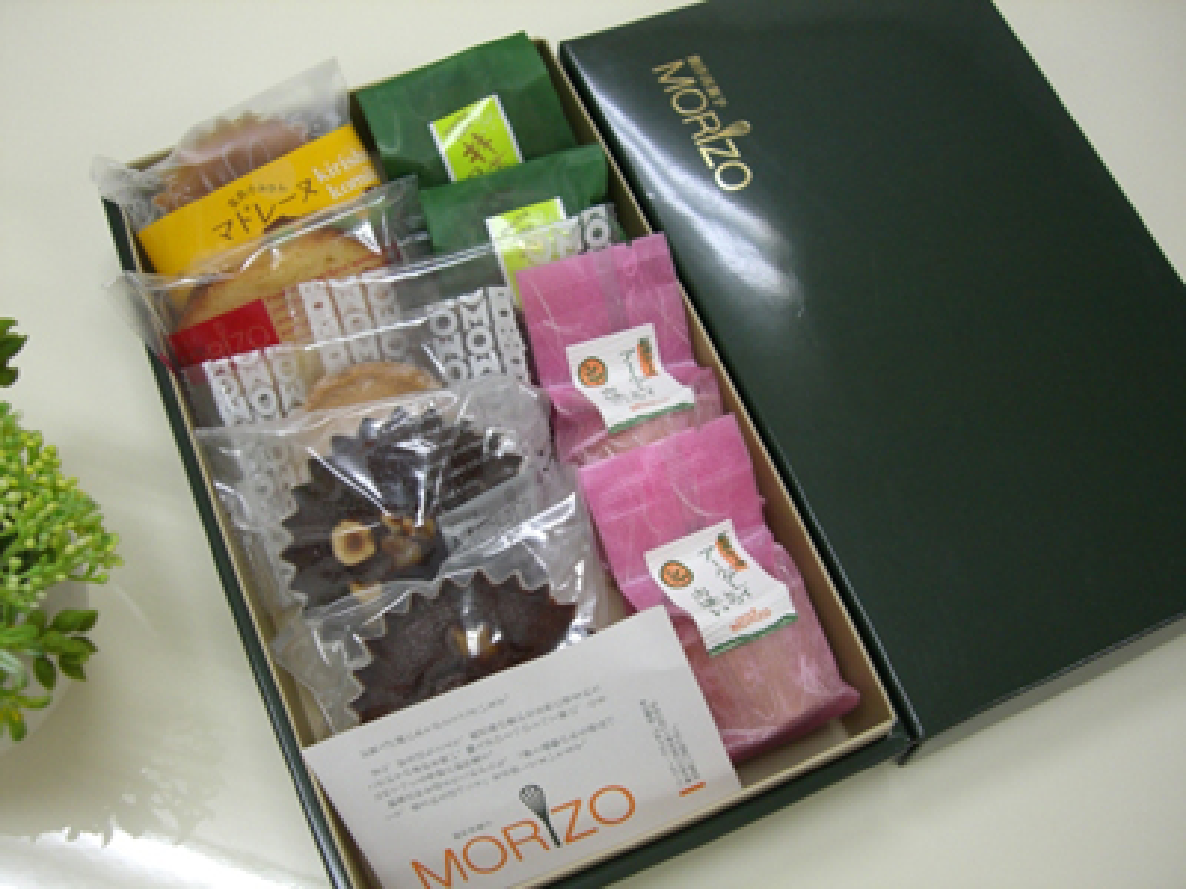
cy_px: 444
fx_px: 1302
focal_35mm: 38
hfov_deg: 49.0
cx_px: 593
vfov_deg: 37.7
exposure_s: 1/50
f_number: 2.7
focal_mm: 6.2
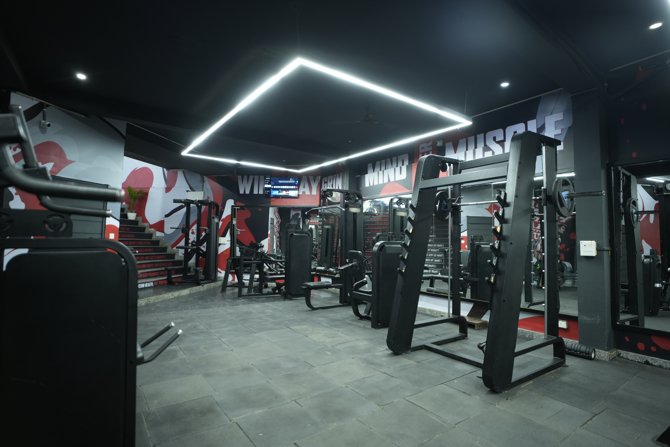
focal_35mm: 18
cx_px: 335
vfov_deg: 67.4
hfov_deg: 90.0
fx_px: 335
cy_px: 224
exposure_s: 1/100
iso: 1000
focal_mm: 18
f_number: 2.8
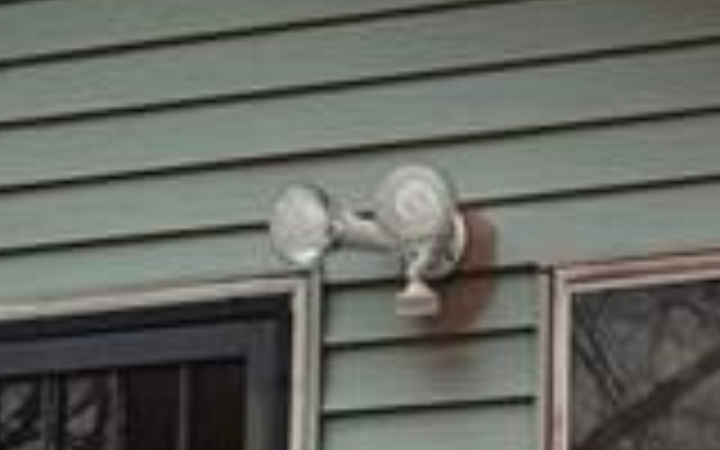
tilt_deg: +6.1
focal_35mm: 197
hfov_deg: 9.9
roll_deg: +0.4
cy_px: 801
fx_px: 3866
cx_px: 1440
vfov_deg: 6.5
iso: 32
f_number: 2.2
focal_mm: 4.15
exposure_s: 1/121
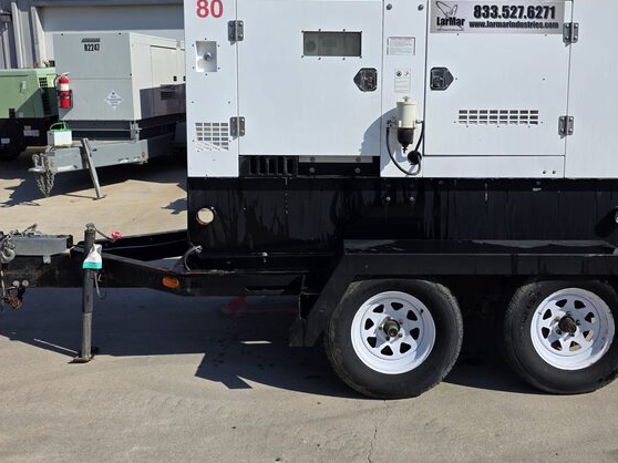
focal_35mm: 33
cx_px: 344
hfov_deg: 55.2
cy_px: 156
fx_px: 589
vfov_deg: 42.4
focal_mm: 6.3
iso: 64
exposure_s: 1/7944
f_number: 1.7
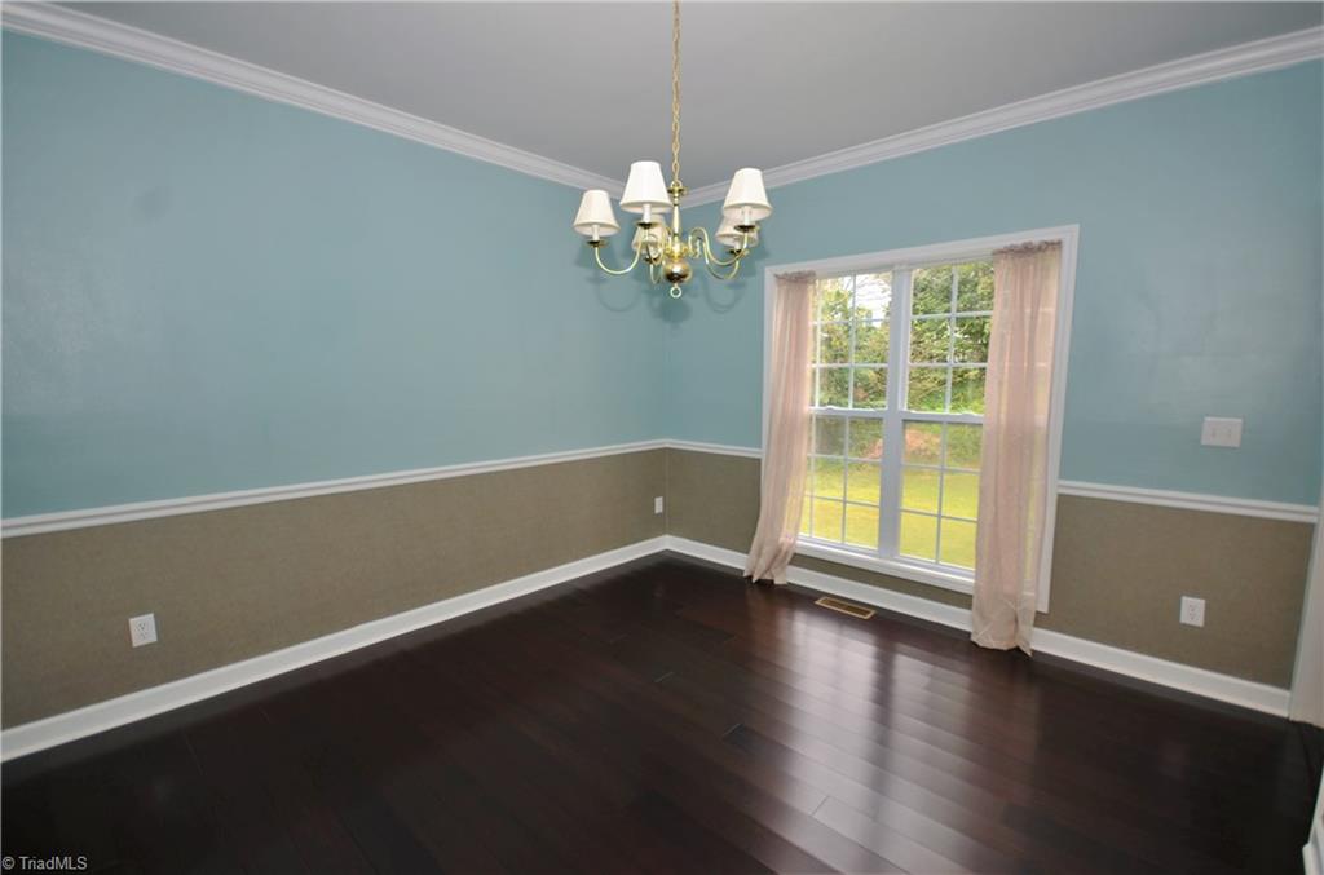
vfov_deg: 77.0
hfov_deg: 100.5
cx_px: 662
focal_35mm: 15
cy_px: 438
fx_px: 550
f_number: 4
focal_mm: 10
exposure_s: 1/60
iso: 100
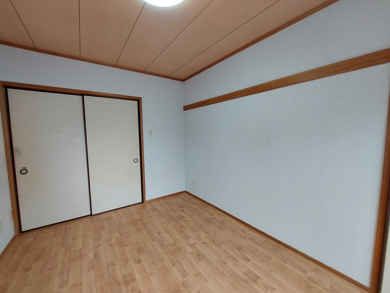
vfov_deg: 89.9
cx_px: 195
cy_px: 146
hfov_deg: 106.2
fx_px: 146
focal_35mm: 13
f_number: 2.2
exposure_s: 1/60
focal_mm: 1.74
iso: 80
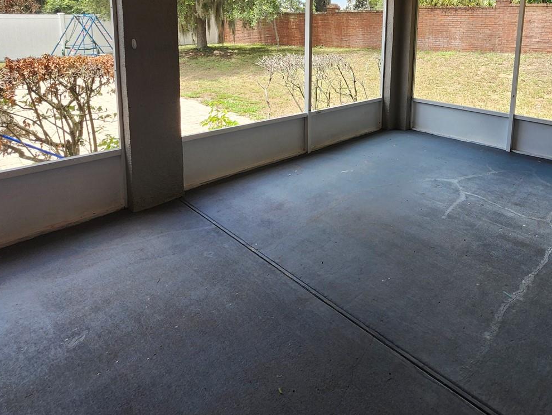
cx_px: 369
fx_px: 335
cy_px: 90
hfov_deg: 76.4
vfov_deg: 59.1
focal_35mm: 21
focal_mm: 1.74
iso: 50
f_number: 2.2
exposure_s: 1/120
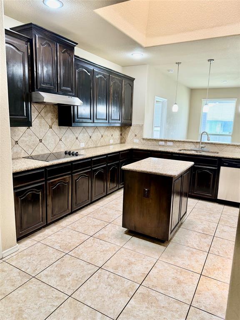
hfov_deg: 56.8
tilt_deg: -10.6
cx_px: 120
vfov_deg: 71.6
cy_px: 160
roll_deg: -2.2
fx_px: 222
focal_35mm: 24
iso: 125
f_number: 1.78
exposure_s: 1/60
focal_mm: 6.76
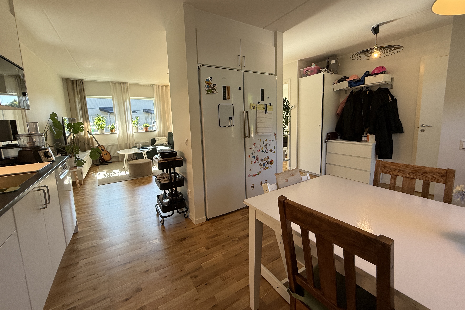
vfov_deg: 77.2
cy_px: 143
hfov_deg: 100.4
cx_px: 234
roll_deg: +1.9
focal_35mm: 15
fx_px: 194
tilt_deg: -7.1
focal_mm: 2.22
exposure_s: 1/99
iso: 100
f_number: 2.2
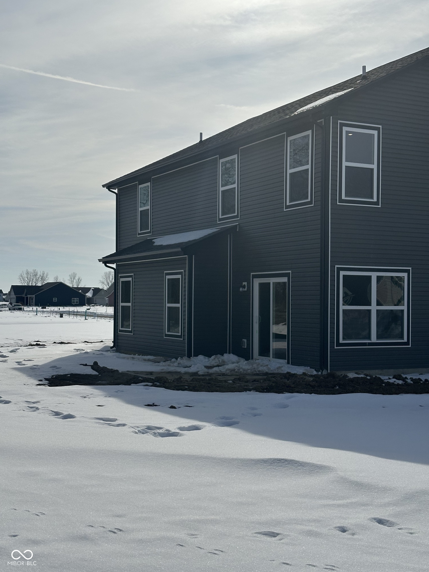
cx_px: 214
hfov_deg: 30.3
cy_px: 286
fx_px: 793
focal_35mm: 48
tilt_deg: +0.8
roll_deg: -0.4
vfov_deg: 39.7
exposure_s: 1/18868
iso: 64
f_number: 1.78
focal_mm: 6.86
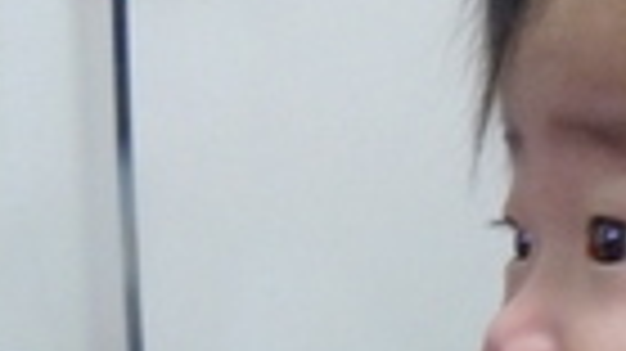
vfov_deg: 10.7
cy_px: 248
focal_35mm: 113
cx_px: 887
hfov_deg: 17.4
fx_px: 1875
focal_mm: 6
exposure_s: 1/15
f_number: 2.8
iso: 400
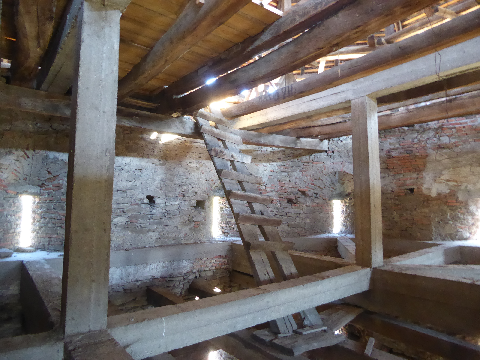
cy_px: 180
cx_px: 240
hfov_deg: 69.4
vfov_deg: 54.9
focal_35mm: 25
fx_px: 347
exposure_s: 1/20
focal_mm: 4.3
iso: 800
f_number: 3.3
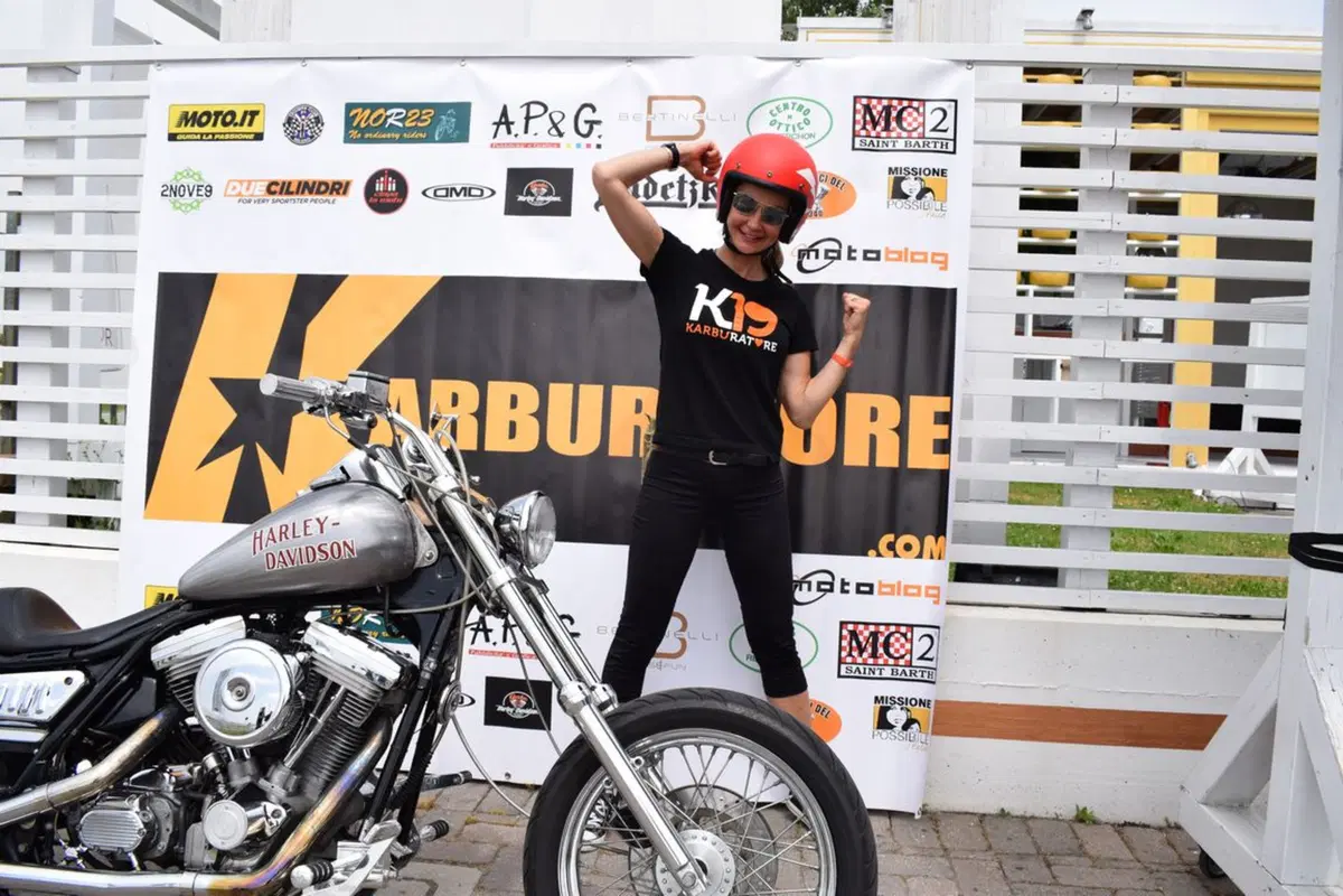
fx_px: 1119
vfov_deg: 43.6
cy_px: 448
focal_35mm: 30
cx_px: 672
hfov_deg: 61.9
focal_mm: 20
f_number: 10
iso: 200
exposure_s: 1/400
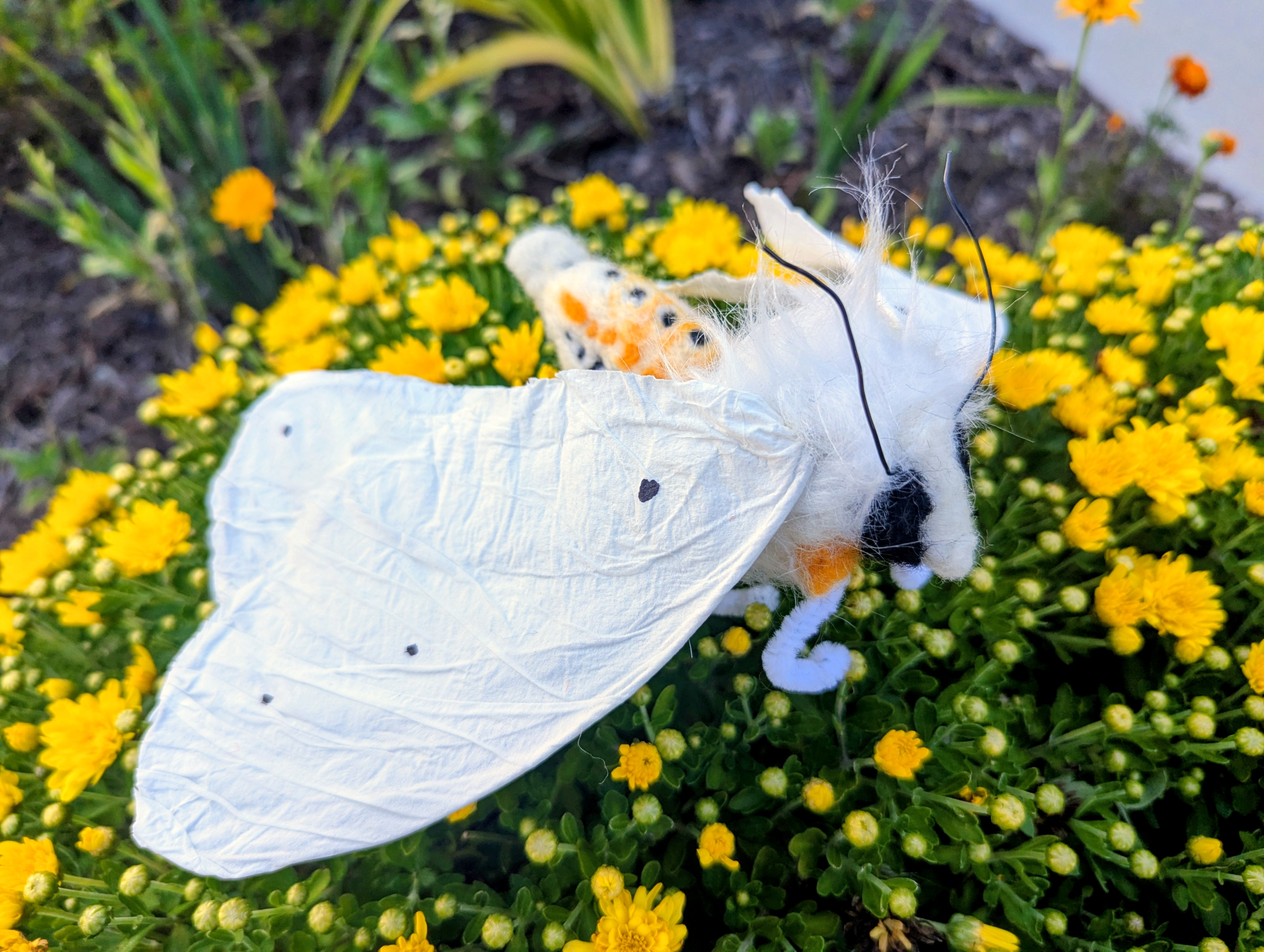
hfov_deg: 71.5
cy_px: 476
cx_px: 632
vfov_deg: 56.9
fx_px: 878
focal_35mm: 24
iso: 53
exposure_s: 1/439
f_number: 1.85
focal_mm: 6.81
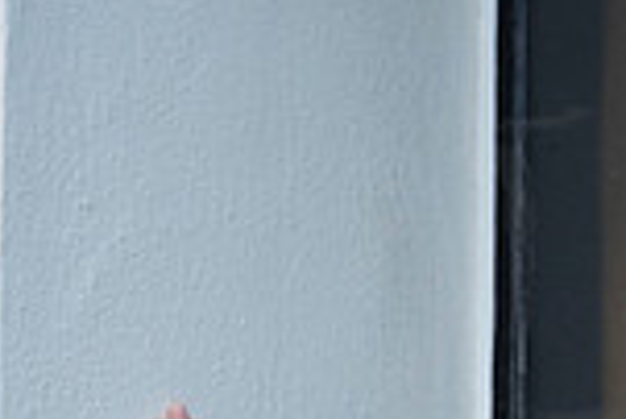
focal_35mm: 233
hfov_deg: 8.7
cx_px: 784
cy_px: 761
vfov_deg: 5.8
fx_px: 4055
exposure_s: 1/1000
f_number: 4
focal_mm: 60
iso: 1250
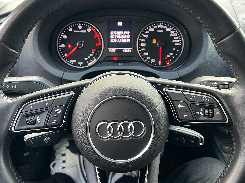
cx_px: 122
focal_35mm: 39
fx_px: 276
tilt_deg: -26.9
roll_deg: +0.8
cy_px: 92
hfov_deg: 47.9
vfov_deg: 36.8
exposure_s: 1/60
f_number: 1.5
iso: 250
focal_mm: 5.7
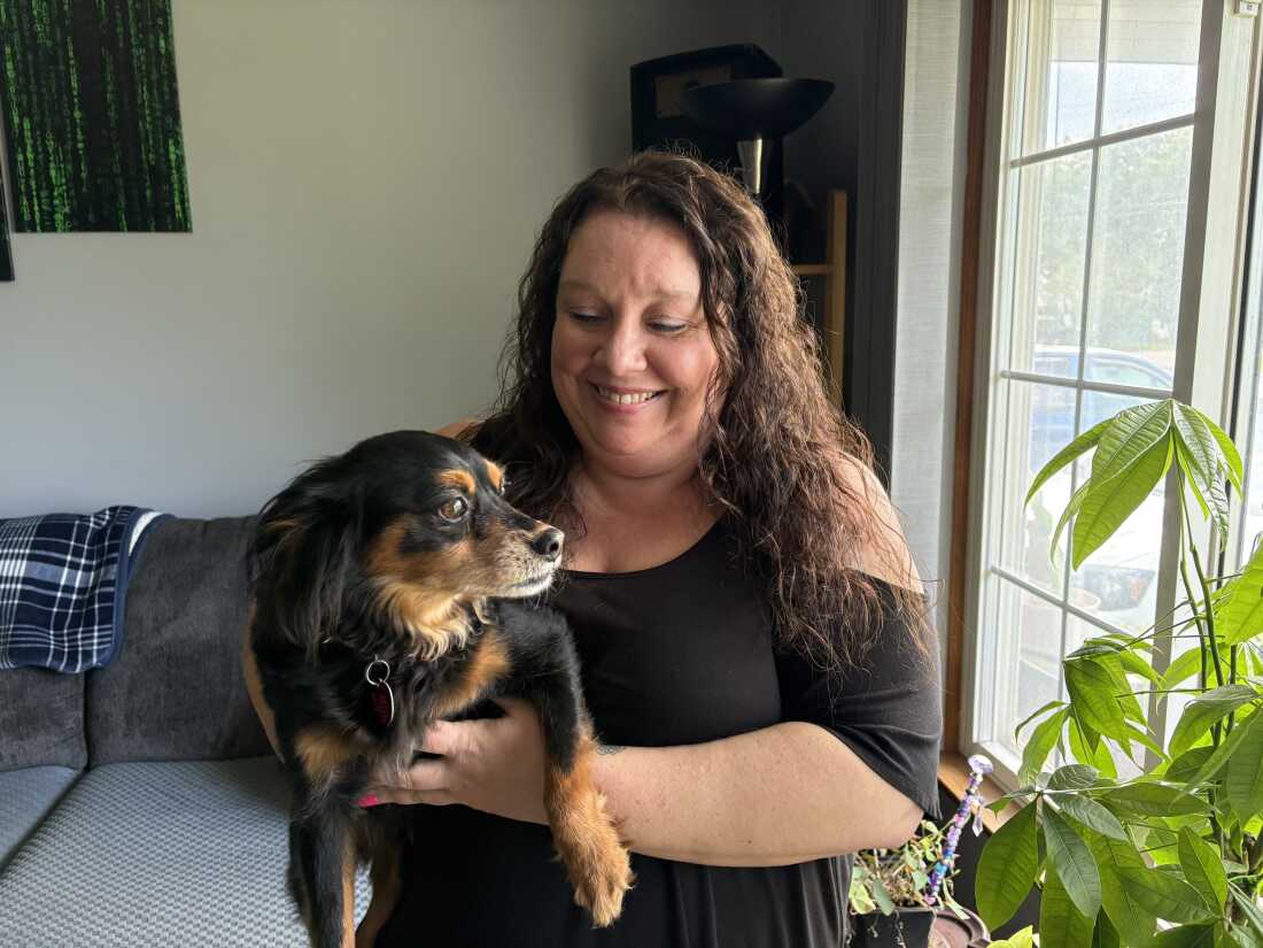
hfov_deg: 67.3
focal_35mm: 26
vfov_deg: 53.1
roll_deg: +1.5
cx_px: 632
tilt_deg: -10.0
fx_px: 949
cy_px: 474
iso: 160
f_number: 1.6
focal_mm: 5.96
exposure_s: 1/60
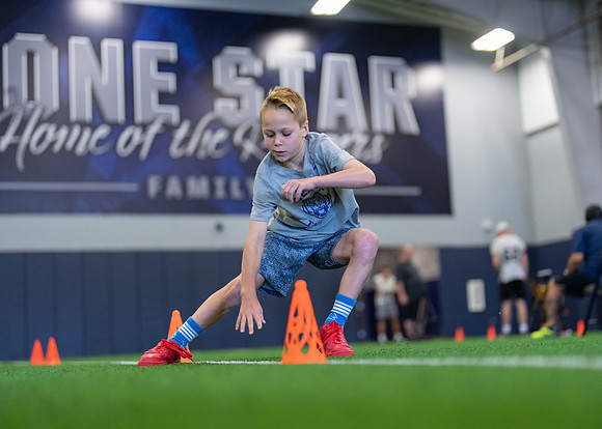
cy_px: 211
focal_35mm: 59
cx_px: 333
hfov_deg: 33.2
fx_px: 1008
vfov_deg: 24.1
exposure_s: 1/1000
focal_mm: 50
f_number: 1.2
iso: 1600
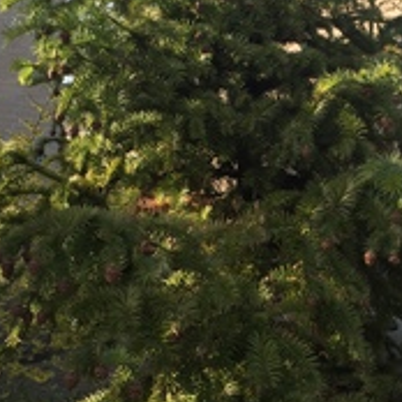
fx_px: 775
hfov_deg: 28.9
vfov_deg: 29.1
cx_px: 273
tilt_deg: +0.4
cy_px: 192
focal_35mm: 59
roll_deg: -3.4
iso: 32
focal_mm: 4.15
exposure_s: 1/581
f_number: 2.2
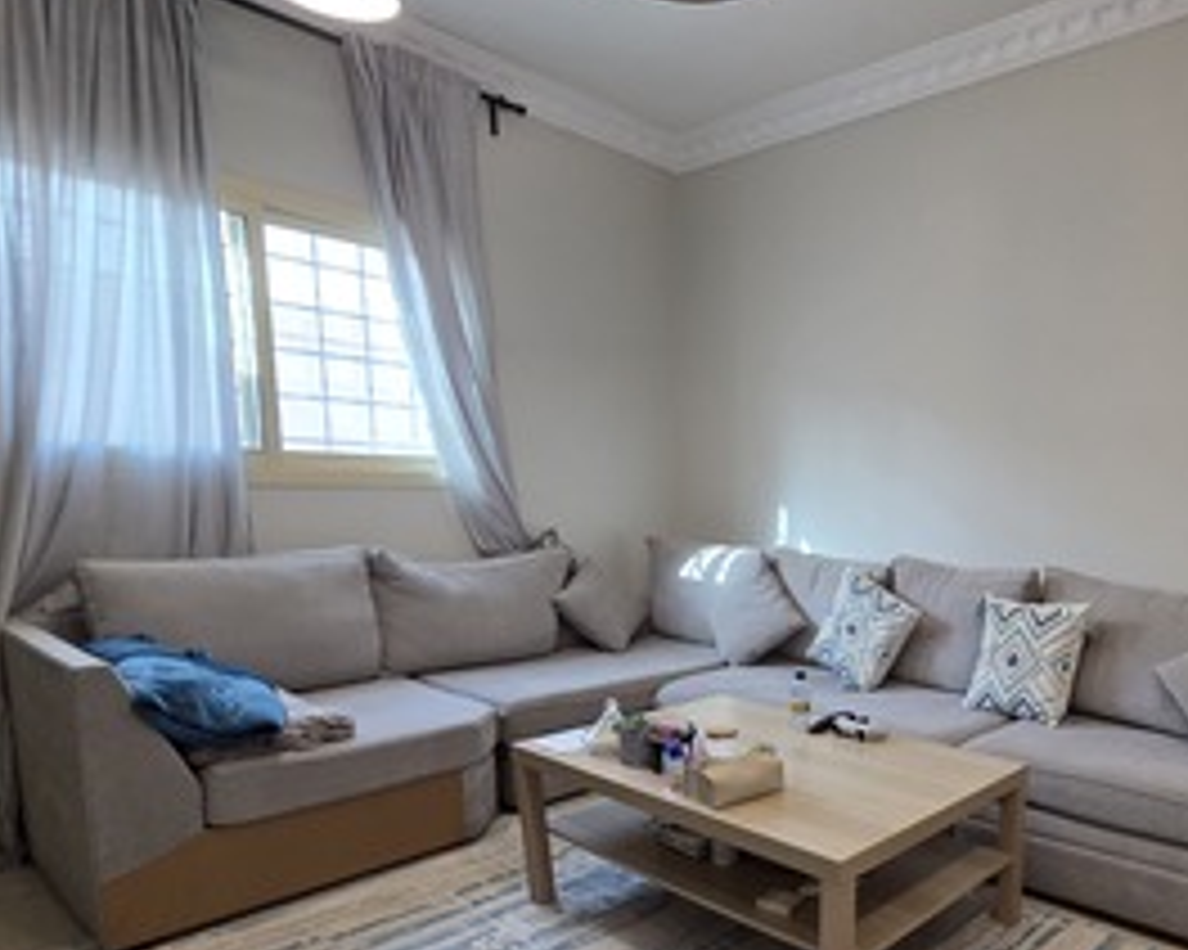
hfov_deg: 70.4
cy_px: 637
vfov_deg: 61.5
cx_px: 880
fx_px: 773
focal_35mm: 22
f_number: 2.2
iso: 250
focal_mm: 2.2
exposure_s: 1/100
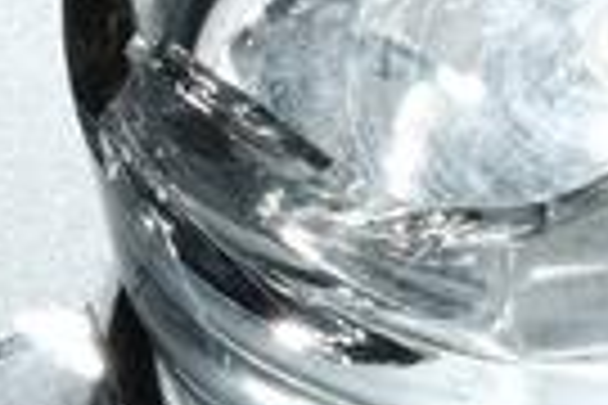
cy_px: -148
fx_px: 7211
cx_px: 1130
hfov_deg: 4.8
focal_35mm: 427
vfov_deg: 3.2
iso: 200
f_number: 22
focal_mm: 60
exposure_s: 1/125
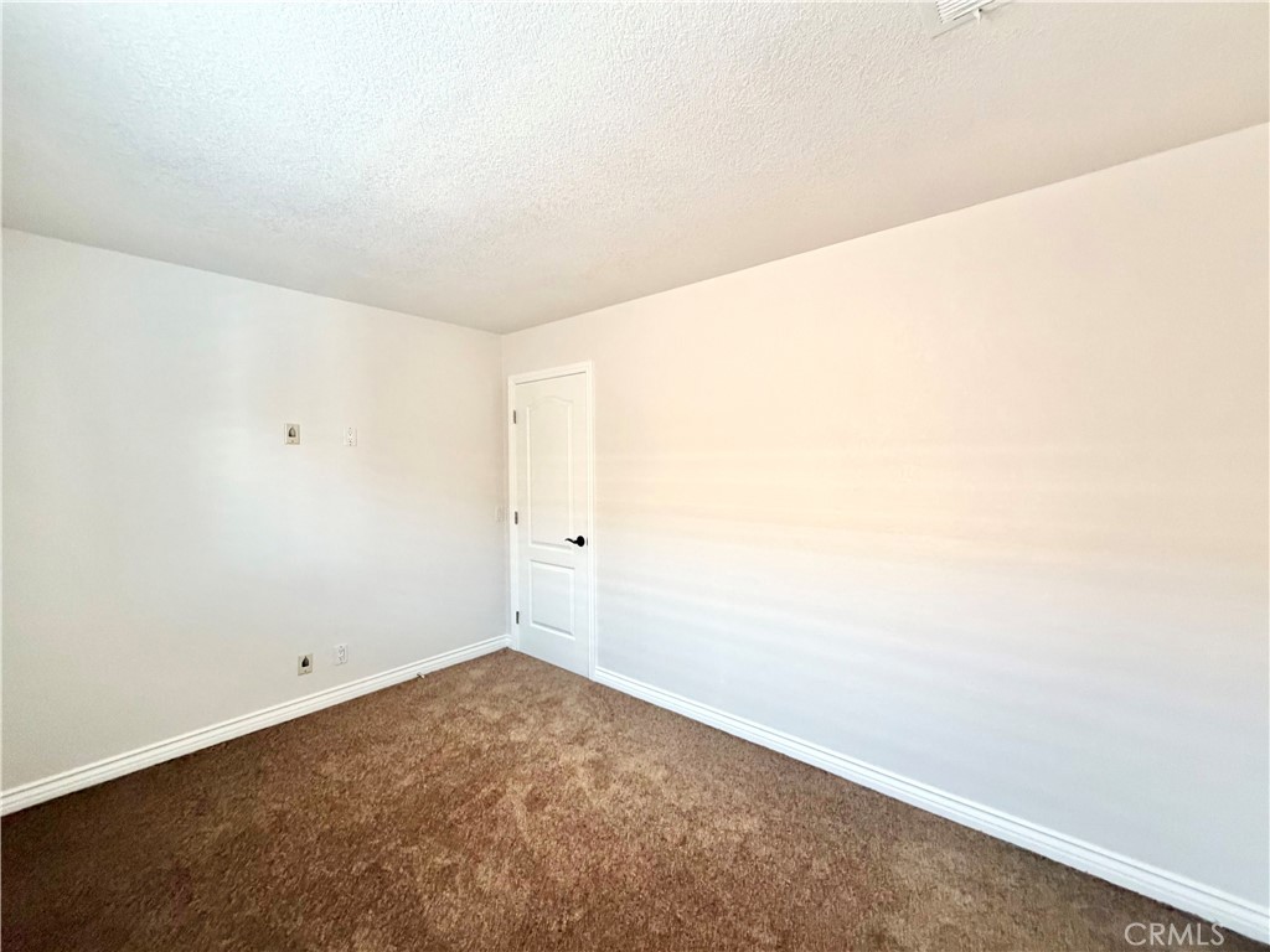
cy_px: 476
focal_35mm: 14
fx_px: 514
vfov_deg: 85.7
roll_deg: +0.8
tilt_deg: -2.2
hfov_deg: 102.1
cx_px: 635
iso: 320
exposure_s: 1/112
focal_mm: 2.22
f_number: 2.2
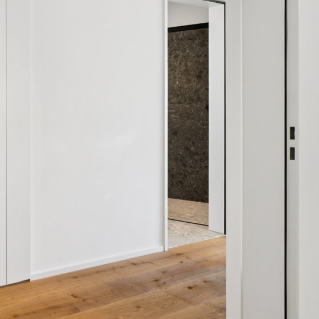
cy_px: 114
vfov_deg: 47.9
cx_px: -86
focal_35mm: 34
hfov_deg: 35.2
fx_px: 354
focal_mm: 14
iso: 200
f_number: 9
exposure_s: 1/4
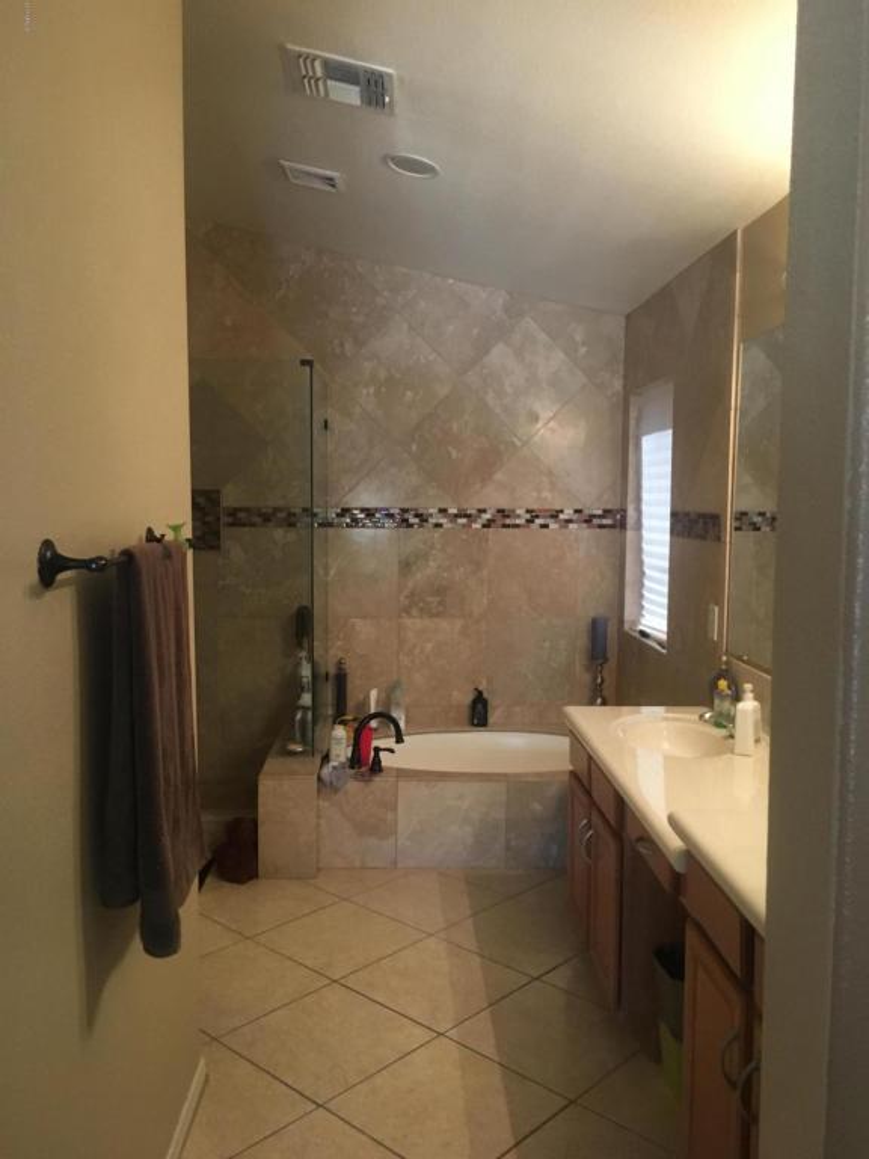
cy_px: 580
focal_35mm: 29
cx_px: 434
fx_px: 971
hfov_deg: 48.2
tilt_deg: -5.5
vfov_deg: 61.7
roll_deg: +0.4
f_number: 2.2
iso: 200
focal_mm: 4.15
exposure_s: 1/17
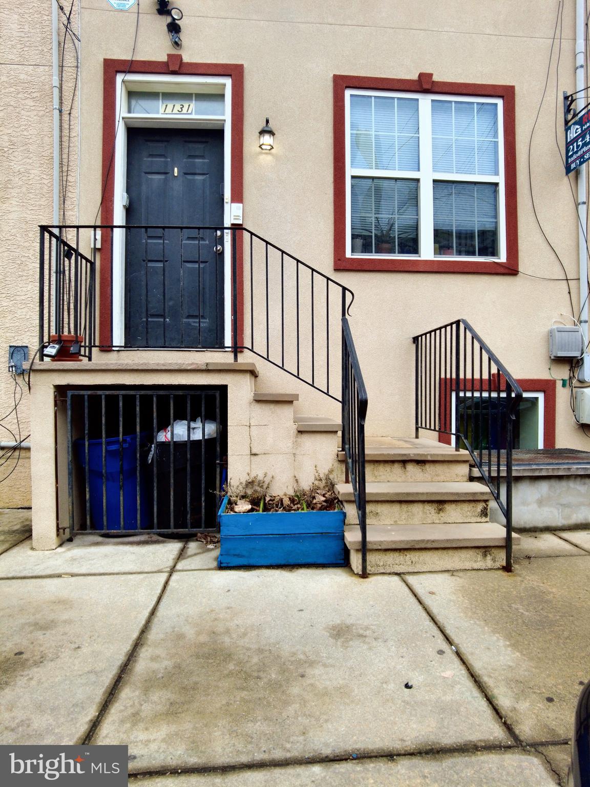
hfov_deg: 66.0
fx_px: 455
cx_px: 295
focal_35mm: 20
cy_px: 394
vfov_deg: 81.7
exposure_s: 1/120
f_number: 1.8
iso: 100
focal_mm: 4.4
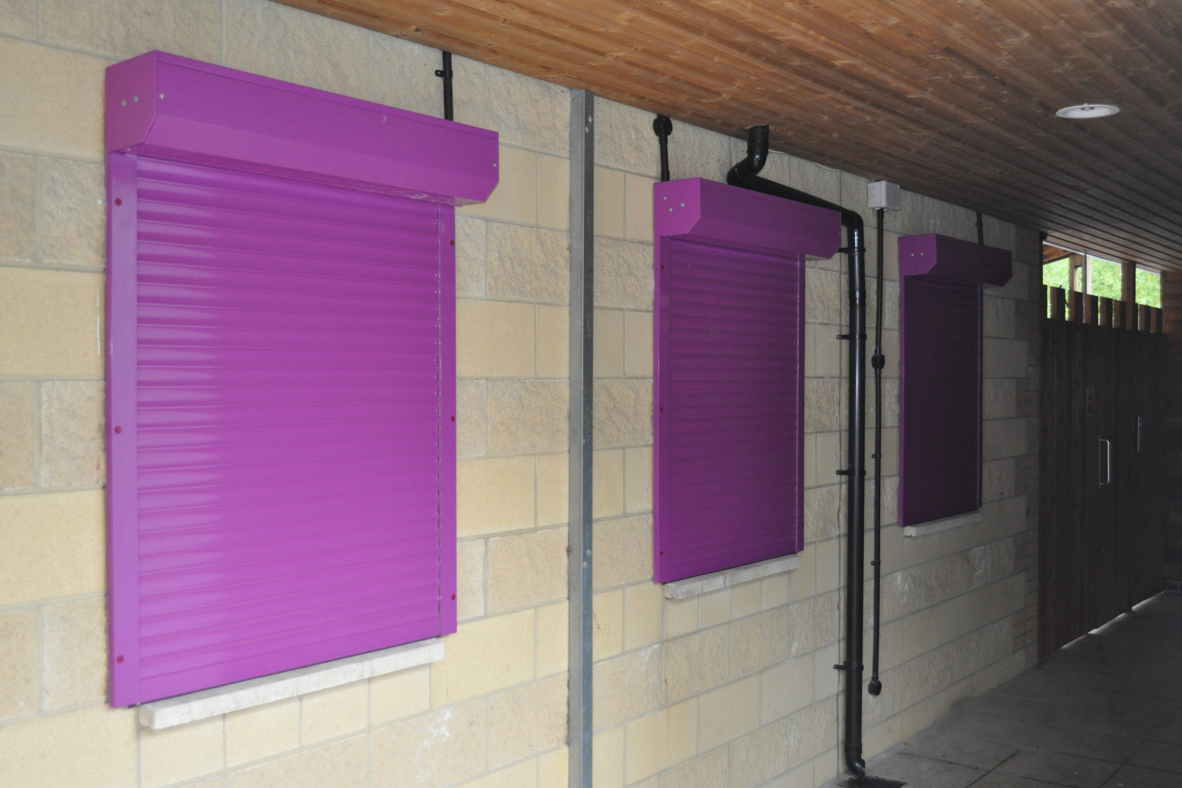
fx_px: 1215
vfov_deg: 35.9
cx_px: 578
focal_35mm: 37
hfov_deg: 51.9
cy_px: 397
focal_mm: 24
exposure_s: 1/80
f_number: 4
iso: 800
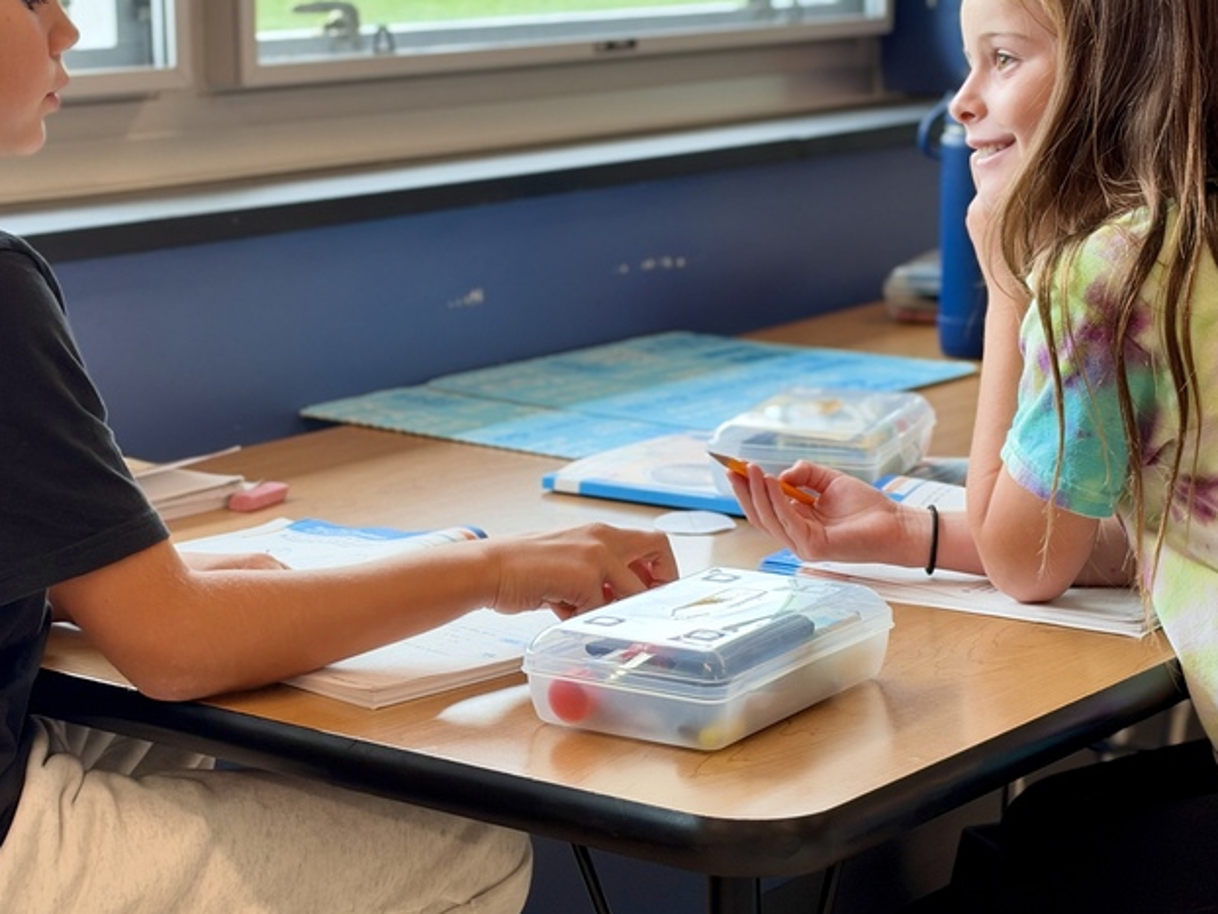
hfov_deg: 24.7
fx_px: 2781
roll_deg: +2.7
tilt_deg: -7.9
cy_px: 419
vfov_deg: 18.7
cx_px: 574
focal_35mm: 79
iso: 160
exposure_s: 1/60
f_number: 1.8
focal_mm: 6.93
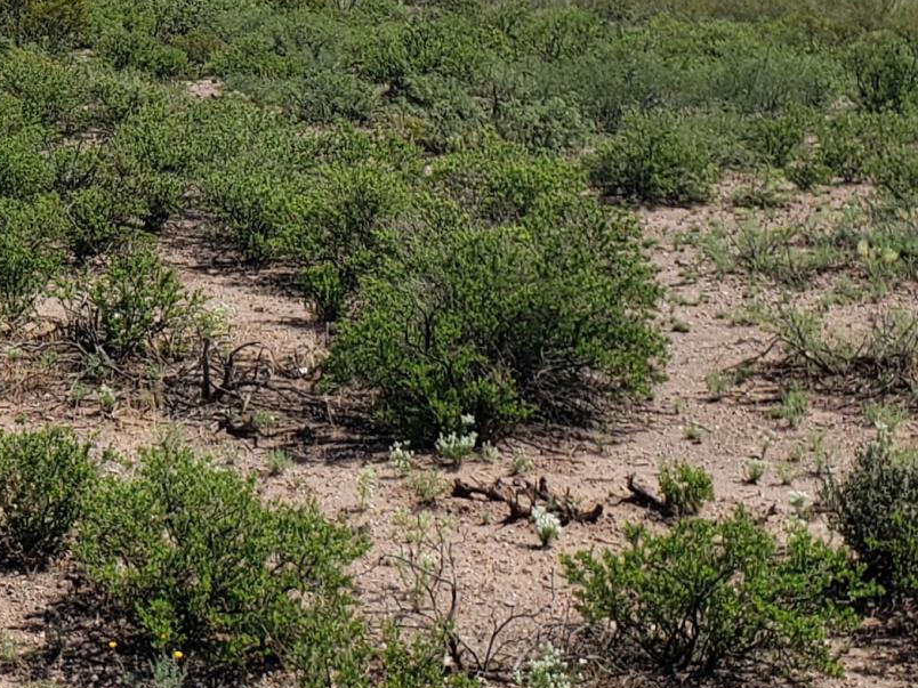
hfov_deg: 18.8
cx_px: -256
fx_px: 2572
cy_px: -5
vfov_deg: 15.0
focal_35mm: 97
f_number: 2.4
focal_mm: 4.3
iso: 50
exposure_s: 1/1606
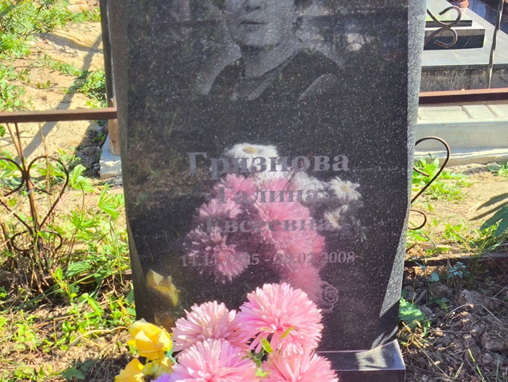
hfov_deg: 38.2
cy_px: 191
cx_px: 254
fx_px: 734
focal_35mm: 50
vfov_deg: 29.1
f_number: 1.7
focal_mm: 4.71
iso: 50
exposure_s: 1/470
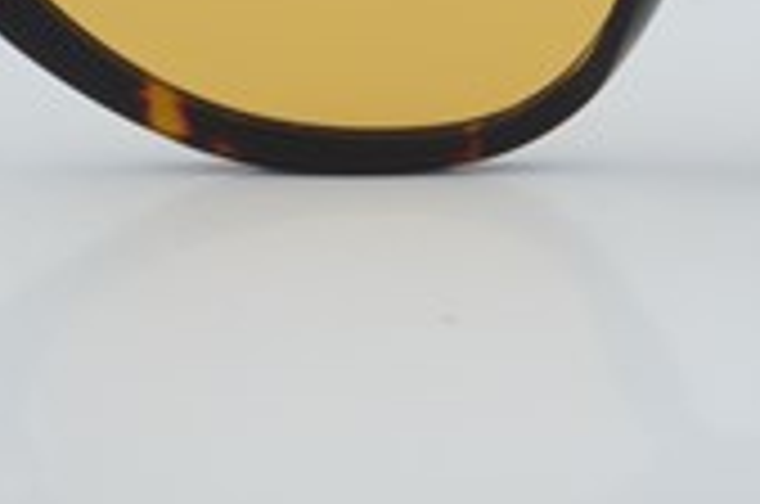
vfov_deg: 7.6
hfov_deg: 11.5
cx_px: 751
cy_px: -45
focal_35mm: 178
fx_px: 3751
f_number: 29
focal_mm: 50
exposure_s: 1/4
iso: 100
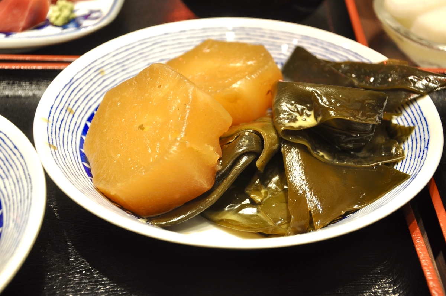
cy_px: 148
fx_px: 780
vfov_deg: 21.5
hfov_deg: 31.9
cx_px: 223
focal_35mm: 63
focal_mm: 42
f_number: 5.6
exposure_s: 1/30
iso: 320
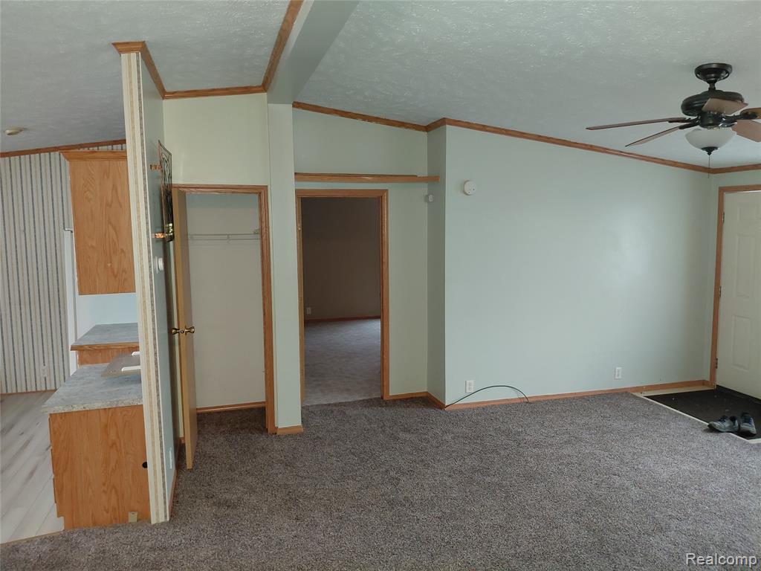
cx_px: 380
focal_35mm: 25
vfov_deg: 54.9
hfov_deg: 69.4
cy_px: 286
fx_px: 550
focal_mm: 4.69
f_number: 1.8
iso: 500
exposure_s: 1/24
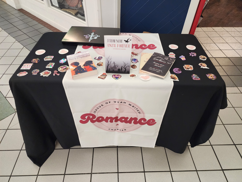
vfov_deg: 58.9
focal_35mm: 23
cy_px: 91
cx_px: 121
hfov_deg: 73.9
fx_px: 161
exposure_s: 1/120
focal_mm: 6.4
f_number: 1.8
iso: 800
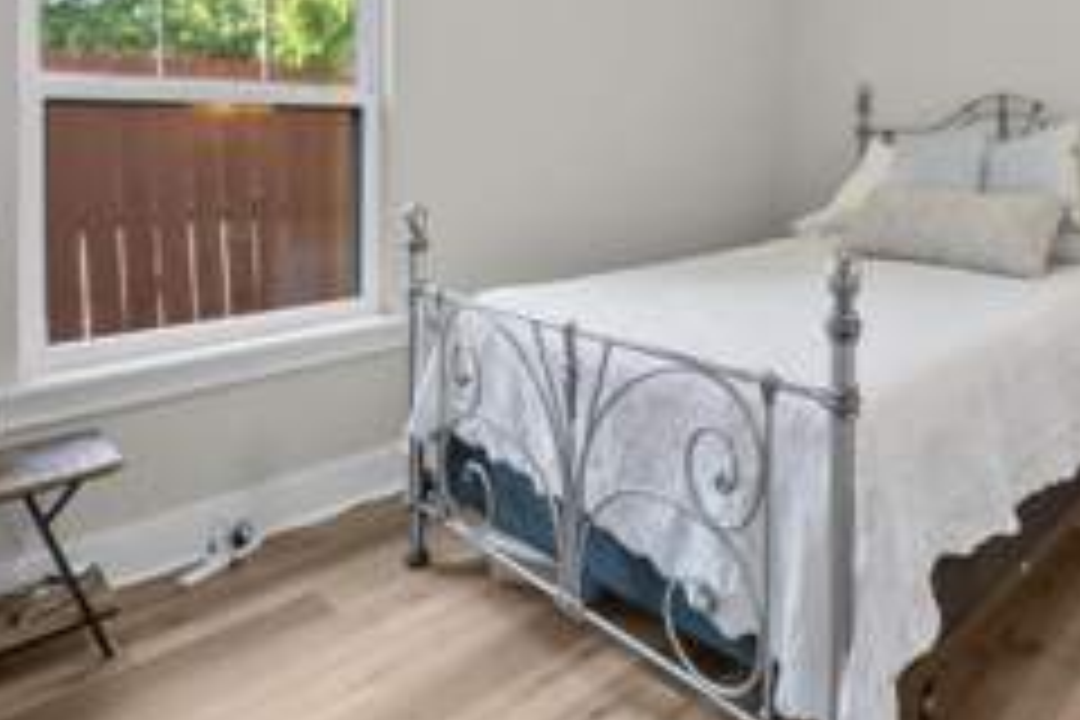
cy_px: 238
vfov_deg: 52.1
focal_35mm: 24
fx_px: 720
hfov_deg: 67.8
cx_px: 842
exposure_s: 1/25
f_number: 7.1
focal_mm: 12
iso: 1600
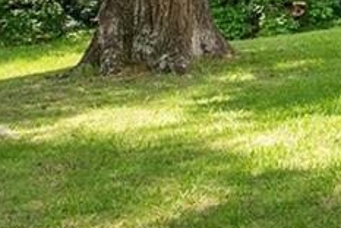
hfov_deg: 12.1
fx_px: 910
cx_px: 979
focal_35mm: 96
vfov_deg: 13.7
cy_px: -70
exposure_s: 1/200
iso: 500
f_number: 8
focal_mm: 14
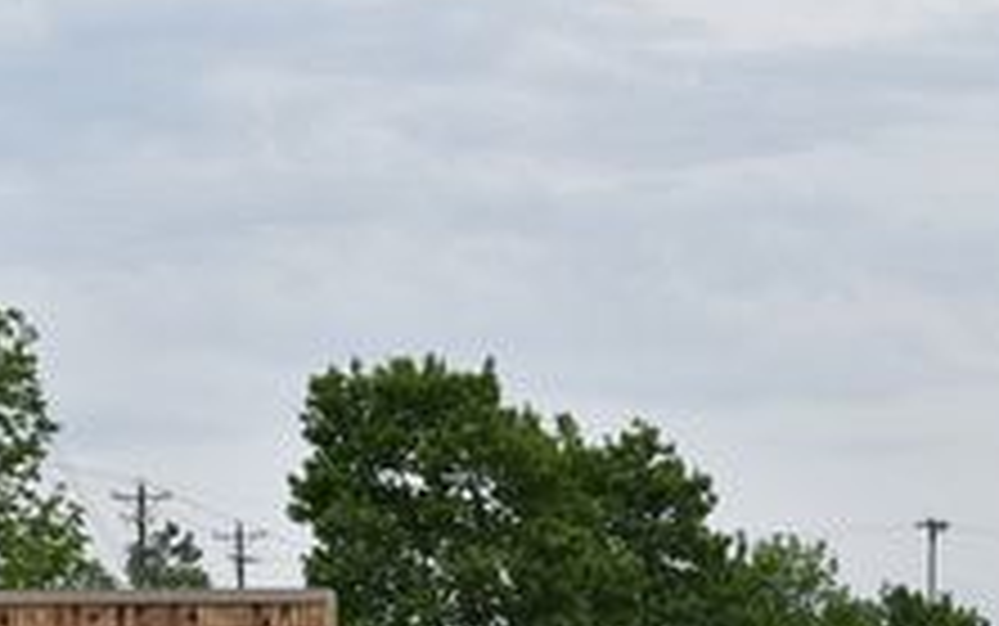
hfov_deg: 11.8
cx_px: 850
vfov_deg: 7.4
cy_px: 903
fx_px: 4794
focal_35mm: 176
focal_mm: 40
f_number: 8
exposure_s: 1/250
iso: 100
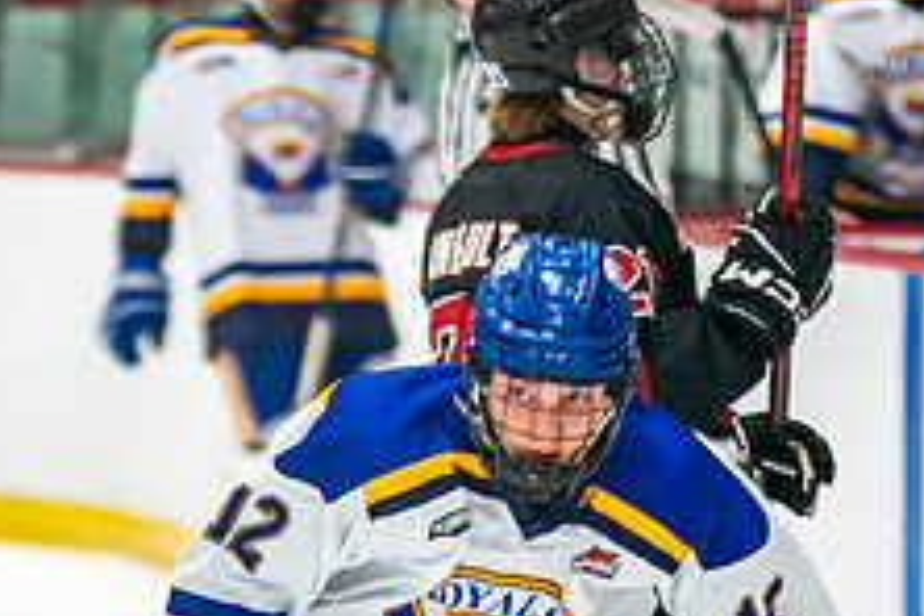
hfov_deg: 2.8
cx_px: 495
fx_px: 18889
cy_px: 710
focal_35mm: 736
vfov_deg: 1.9
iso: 640
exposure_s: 1/640
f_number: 2.8
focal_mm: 170
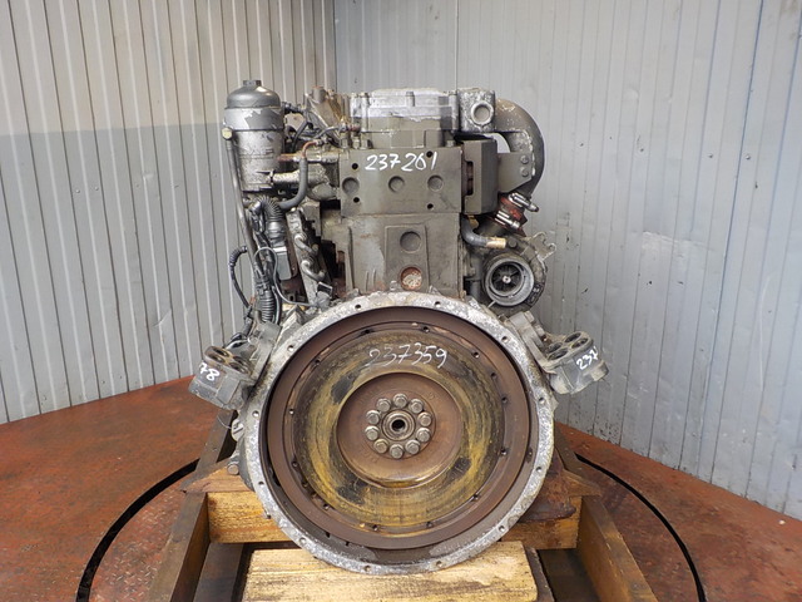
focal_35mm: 30
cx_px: 401
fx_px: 695
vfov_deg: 46.8
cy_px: 301
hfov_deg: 60.0
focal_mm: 4.1
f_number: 3.3
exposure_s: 1/40
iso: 125
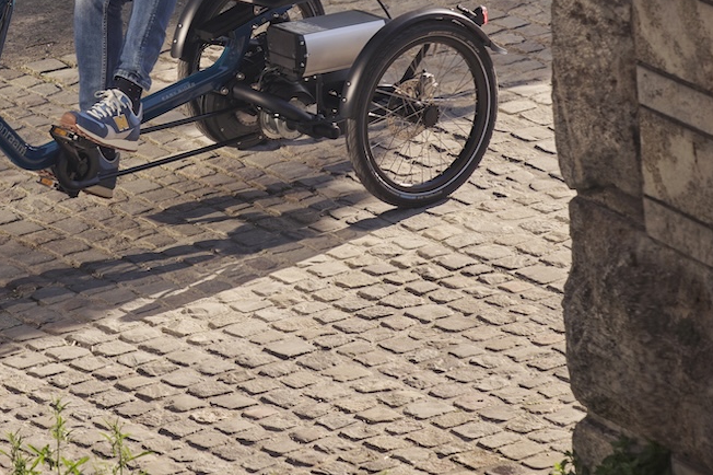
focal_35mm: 491
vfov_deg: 2.8
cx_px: 166
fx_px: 9719
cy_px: -38
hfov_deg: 4.2
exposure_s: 1/400
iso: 200
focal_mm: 160
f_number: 6.3
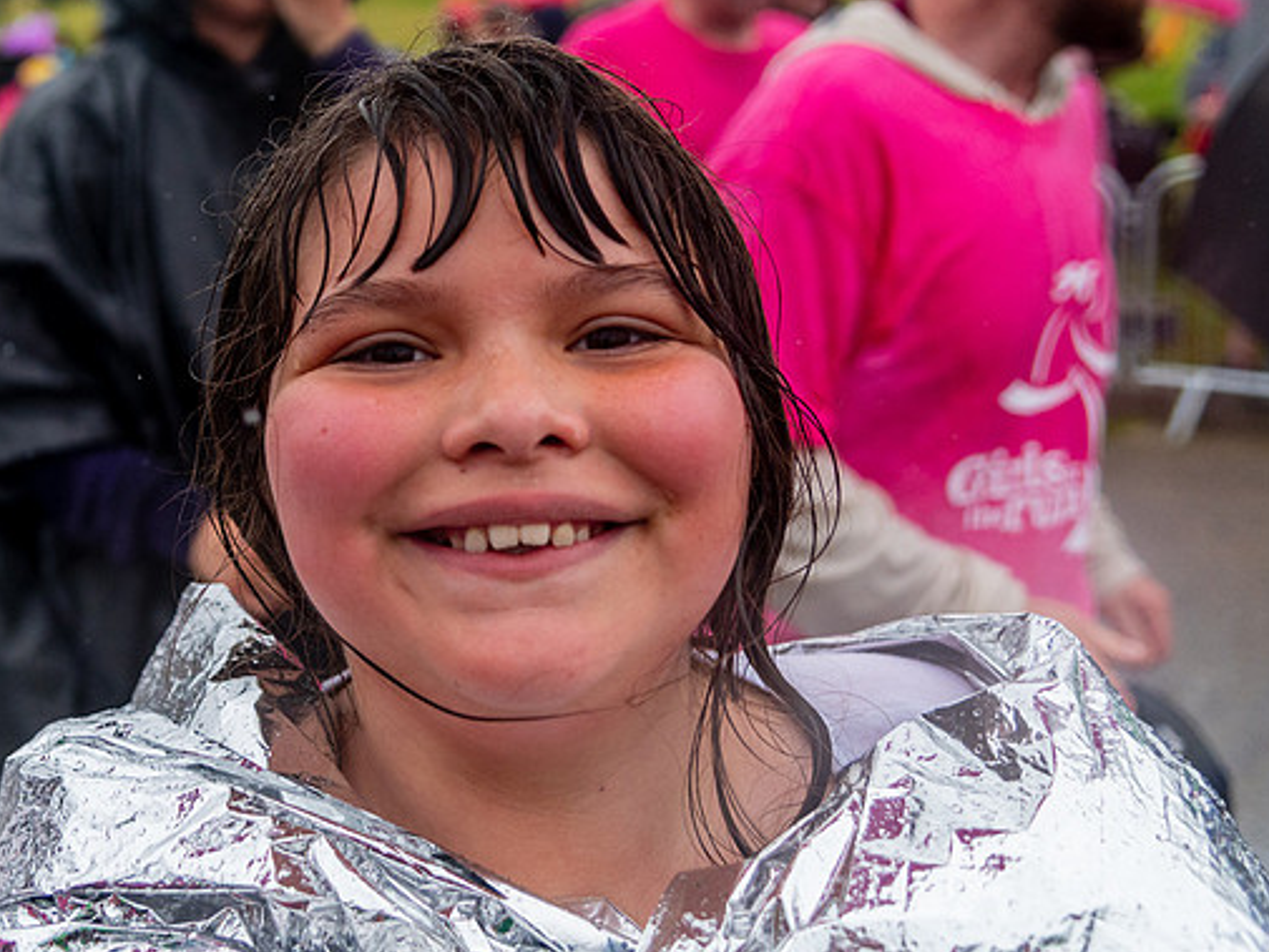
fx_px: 2017
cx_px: 356
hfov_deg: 34.4
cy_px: 321
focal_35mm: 55
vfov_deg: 26.4
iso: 1600
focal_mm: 38
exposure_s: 1/3200
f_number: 4
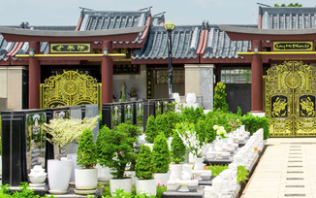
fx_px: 861
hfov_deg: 20.4
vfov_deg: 13.1
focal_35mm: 100
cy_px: 70
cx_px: 278
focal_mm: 40
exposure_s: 1/125
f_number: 13
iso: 100
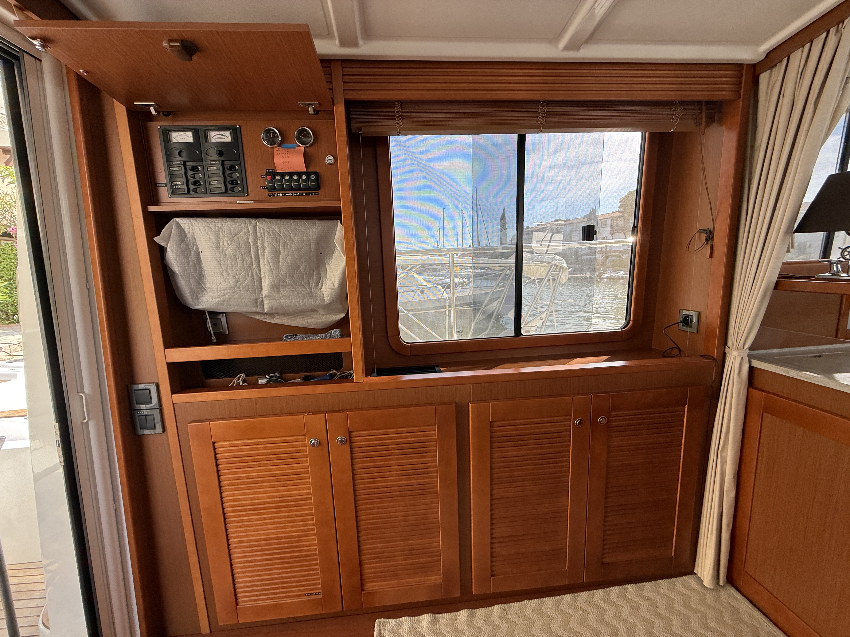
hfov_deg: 102.1
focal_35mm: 14
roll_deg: +2.9
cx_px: 425
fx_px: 344
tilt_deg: -8.5
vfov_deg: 85.7
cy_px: 318
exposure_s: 1/124
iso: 50
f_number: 2.2
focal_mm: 2.22
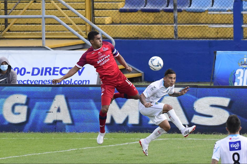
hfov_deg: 4.6
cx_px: 124
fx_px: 3088
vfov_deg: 3.1
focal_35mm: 450
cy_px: 82
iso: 1600
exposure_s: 1/2000
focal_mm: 300
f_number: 8
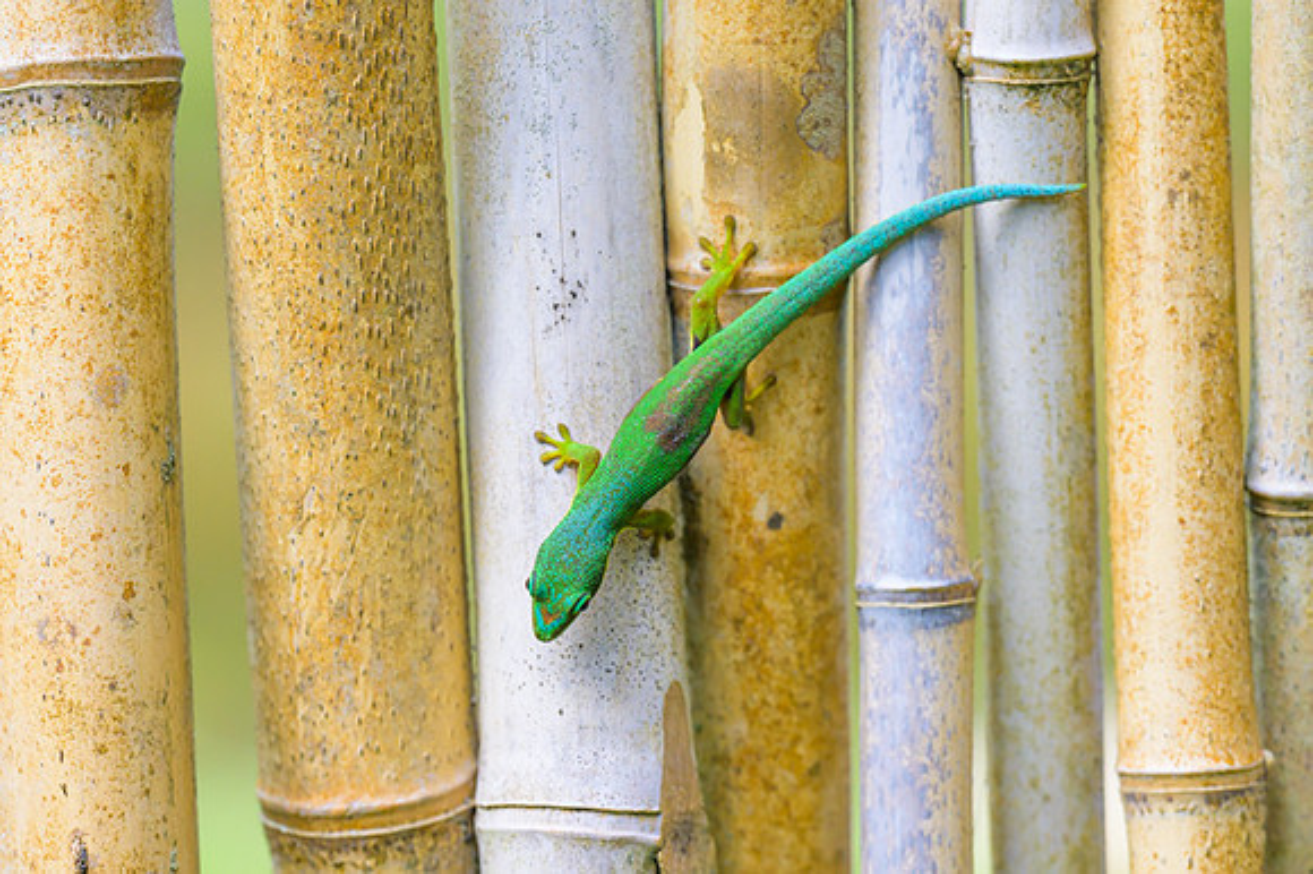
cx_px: 559
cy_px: 458
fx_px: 7550
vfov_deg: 6.6
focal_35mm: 207
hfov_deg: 9.9
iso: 500
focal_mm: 125
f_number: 4
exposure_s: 1/1000
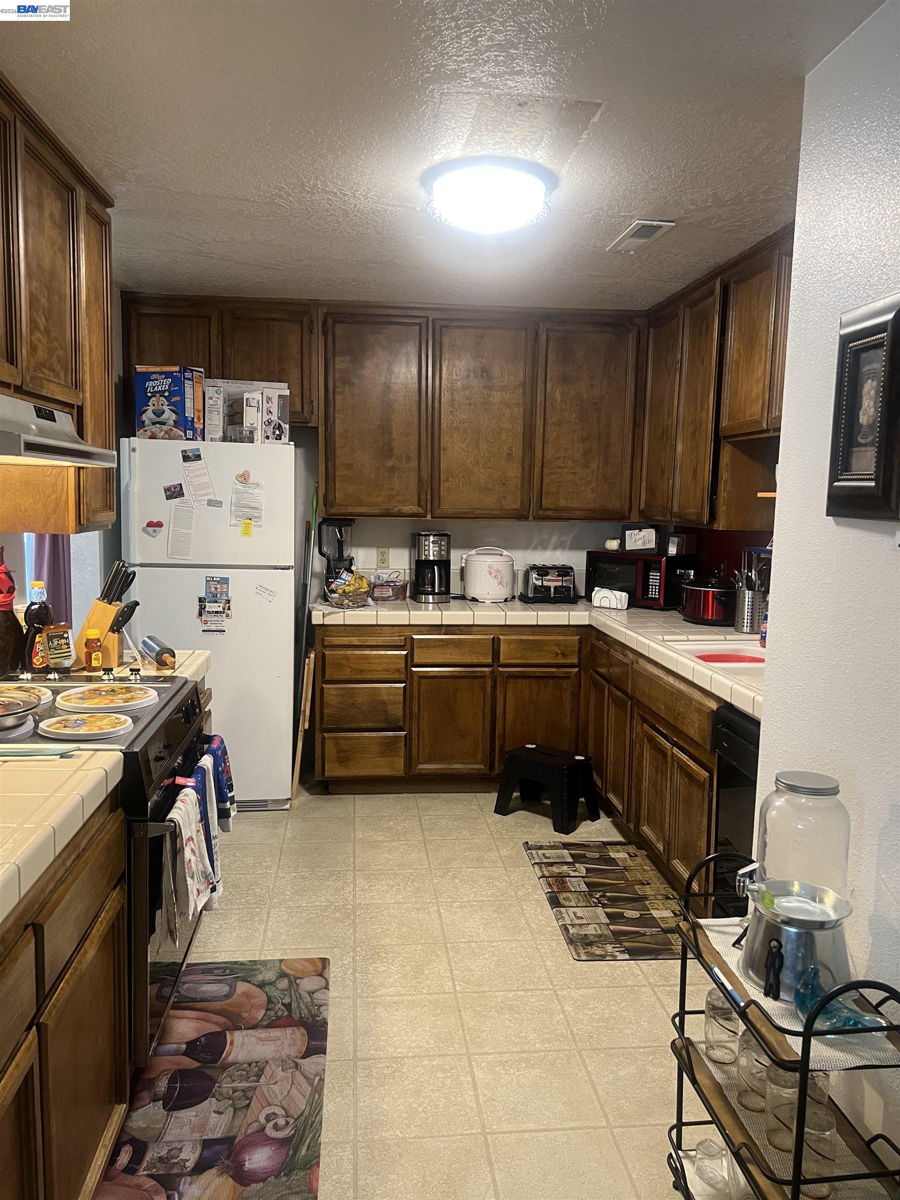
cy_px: 600
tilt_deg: -6.6
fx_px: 901
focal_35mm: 26
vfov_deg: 67.3
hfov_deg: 53.1
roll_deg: -0.4
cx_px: 450
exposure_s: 1/60
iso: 250
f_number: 1.5
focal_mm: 5.7
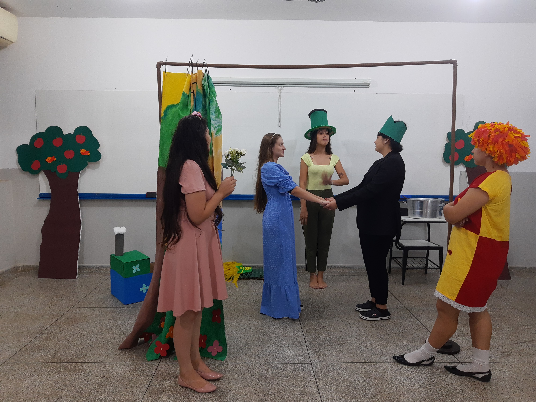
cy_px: 201
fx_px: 403
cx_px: 268
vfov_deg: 53.1
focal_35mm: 26
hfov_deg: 67.3
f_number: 1.7
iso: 82
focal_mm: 4.75
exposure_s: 1/50
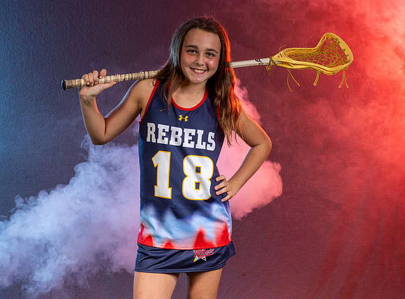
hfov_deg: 15.9
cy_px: 165
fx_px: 1454
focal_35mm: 125
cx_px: 201
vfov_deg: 11.7
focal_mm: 102
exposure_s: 1/200
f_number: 8
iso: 64
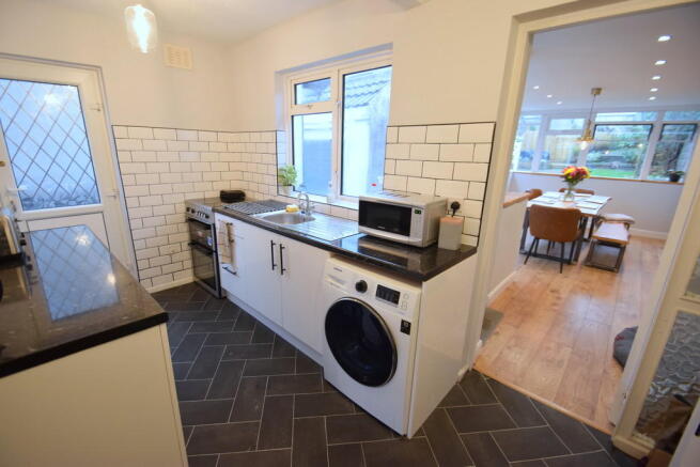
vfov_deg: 77.4
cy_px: 234
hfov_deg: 100.4
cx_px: 350
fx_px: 292
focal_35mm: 15
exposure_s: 1/60
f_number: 3.5
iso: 1100
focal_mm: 10
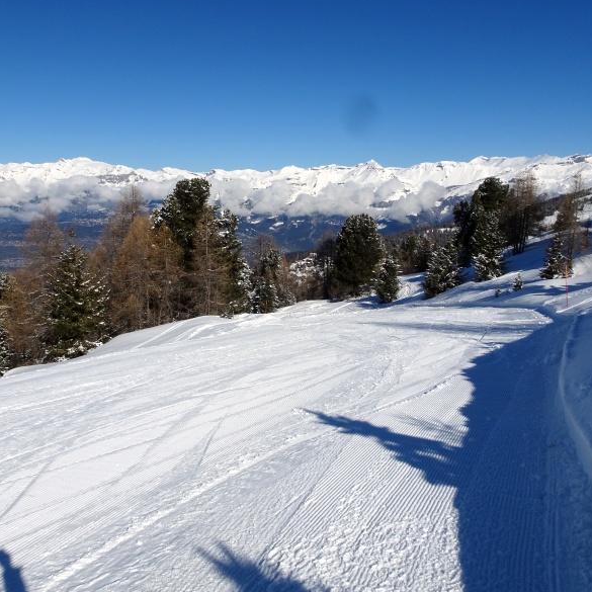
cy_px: 297
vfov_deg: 55.6
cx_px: 274
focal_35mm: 29
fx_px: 561
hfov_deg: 55.6
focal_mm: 4.1
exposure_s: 1/2000
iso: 80
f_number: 4
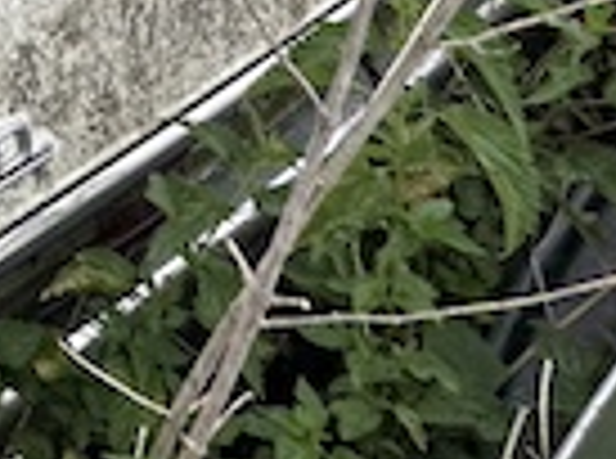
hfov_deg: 18.4
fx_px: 1455
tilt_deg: -29.4
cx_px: -513
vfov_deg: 14.6
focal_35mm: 82
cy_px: -472
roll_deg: +2.6
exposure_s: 1/99
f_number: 2.2
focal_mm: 2.22
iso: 125
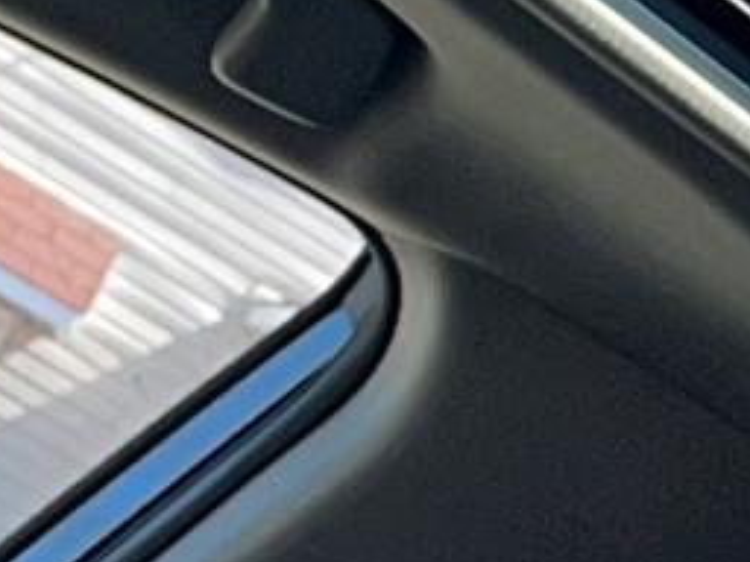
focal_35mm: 130
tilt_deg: +28.5
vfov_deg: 10.7
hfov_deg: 13.9
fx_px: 2817
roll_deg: -29.4
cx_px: 1225
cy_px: -451
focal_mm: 4.2
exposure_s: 1/376
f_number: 1.6
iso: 32
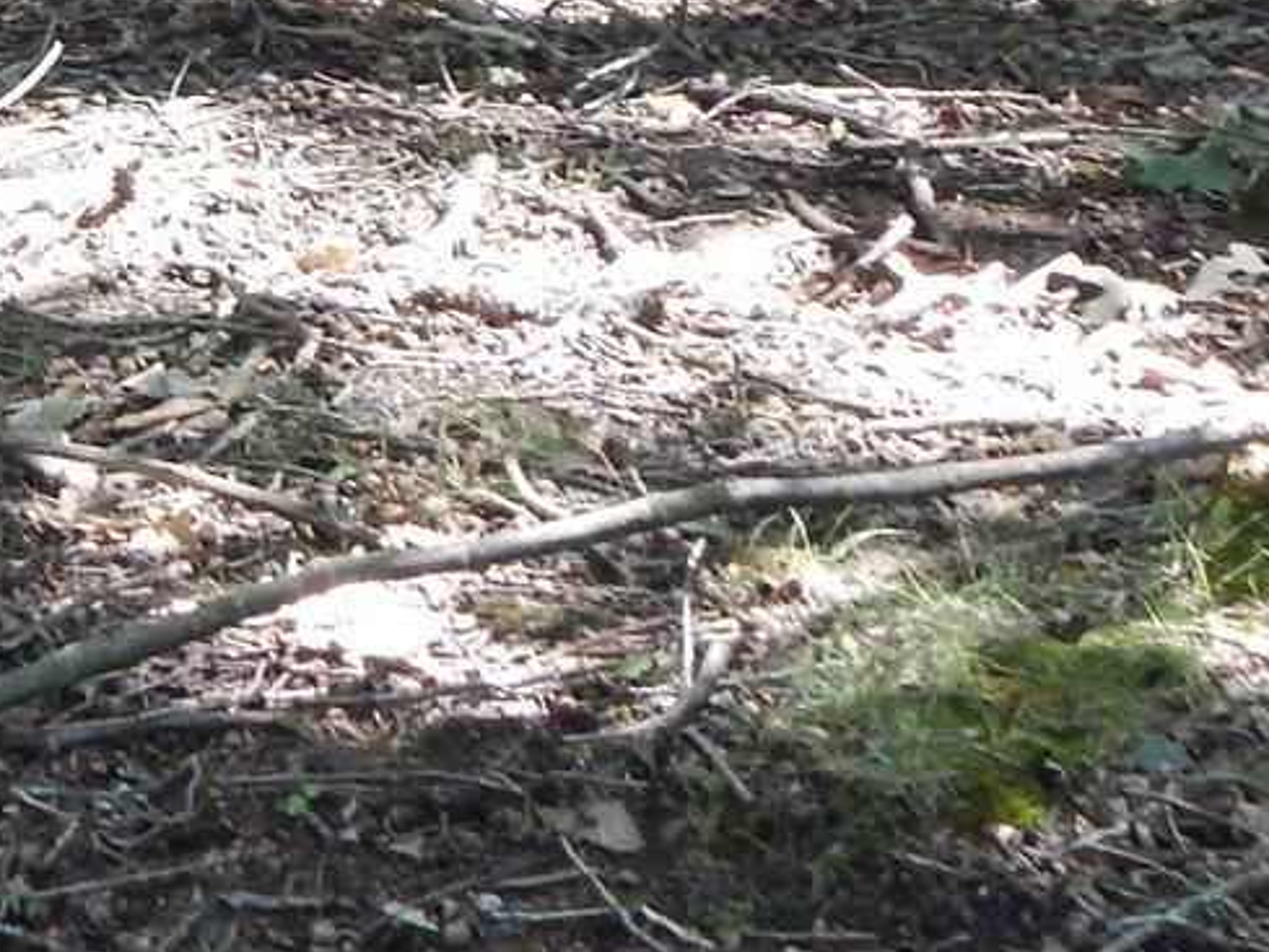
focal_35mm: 180
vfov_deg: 8.1
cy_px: -350
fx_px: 6600
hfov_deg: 10.9
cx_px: 189
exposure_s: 1/200
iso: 400
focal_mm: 7.7
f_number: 3.6
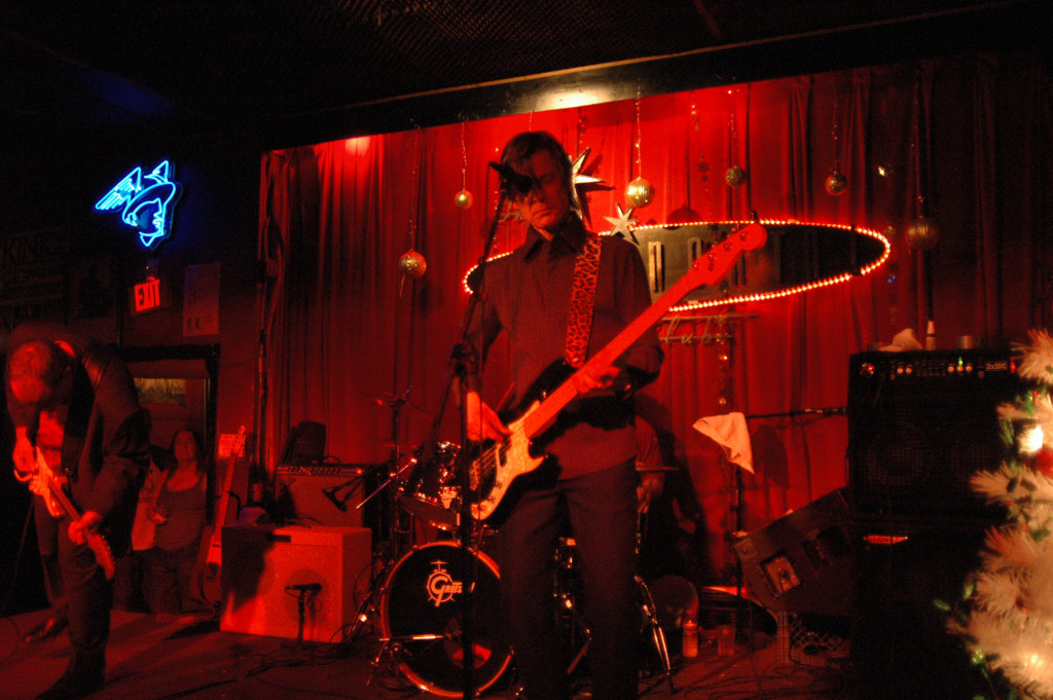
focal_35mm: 30
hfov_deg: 62.0
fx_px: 877
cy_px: 350
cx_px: 526
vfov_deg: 43.5
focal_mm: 20
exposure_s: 1/60
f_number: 1.8
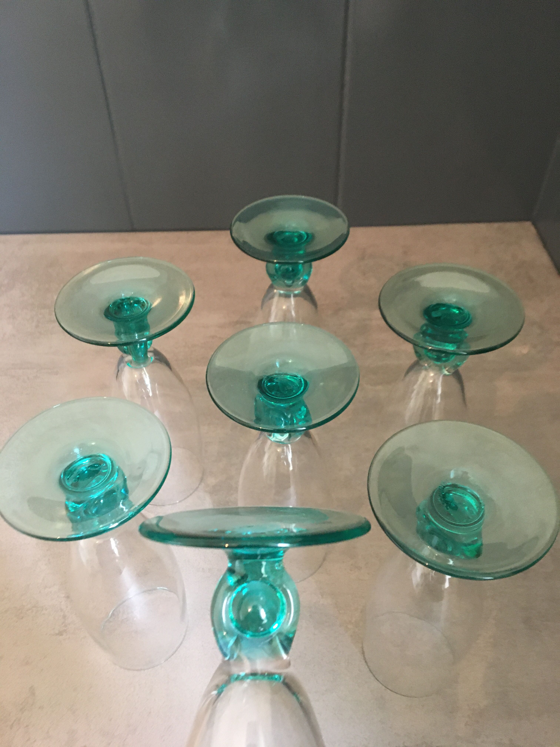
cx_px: 280
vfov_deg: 61.7
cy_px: 374
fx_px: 626
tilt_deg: -46.5
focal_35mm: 29
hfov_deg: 48.2
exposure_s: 1/17
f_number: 2.2
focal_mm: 4.15
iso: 200
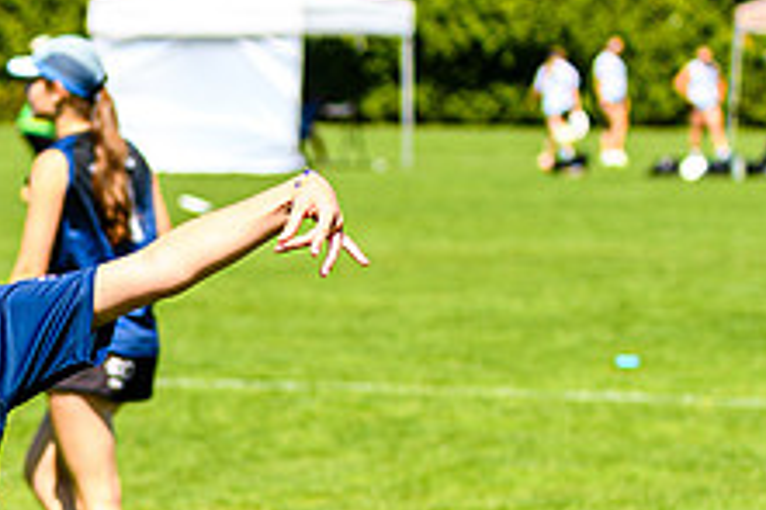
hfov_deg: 5.8
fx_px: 7527
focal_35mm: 354
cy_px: 515
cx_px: -196
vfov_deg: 3.9
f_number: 3.2
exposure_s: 1/1250
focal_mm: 78
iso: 100
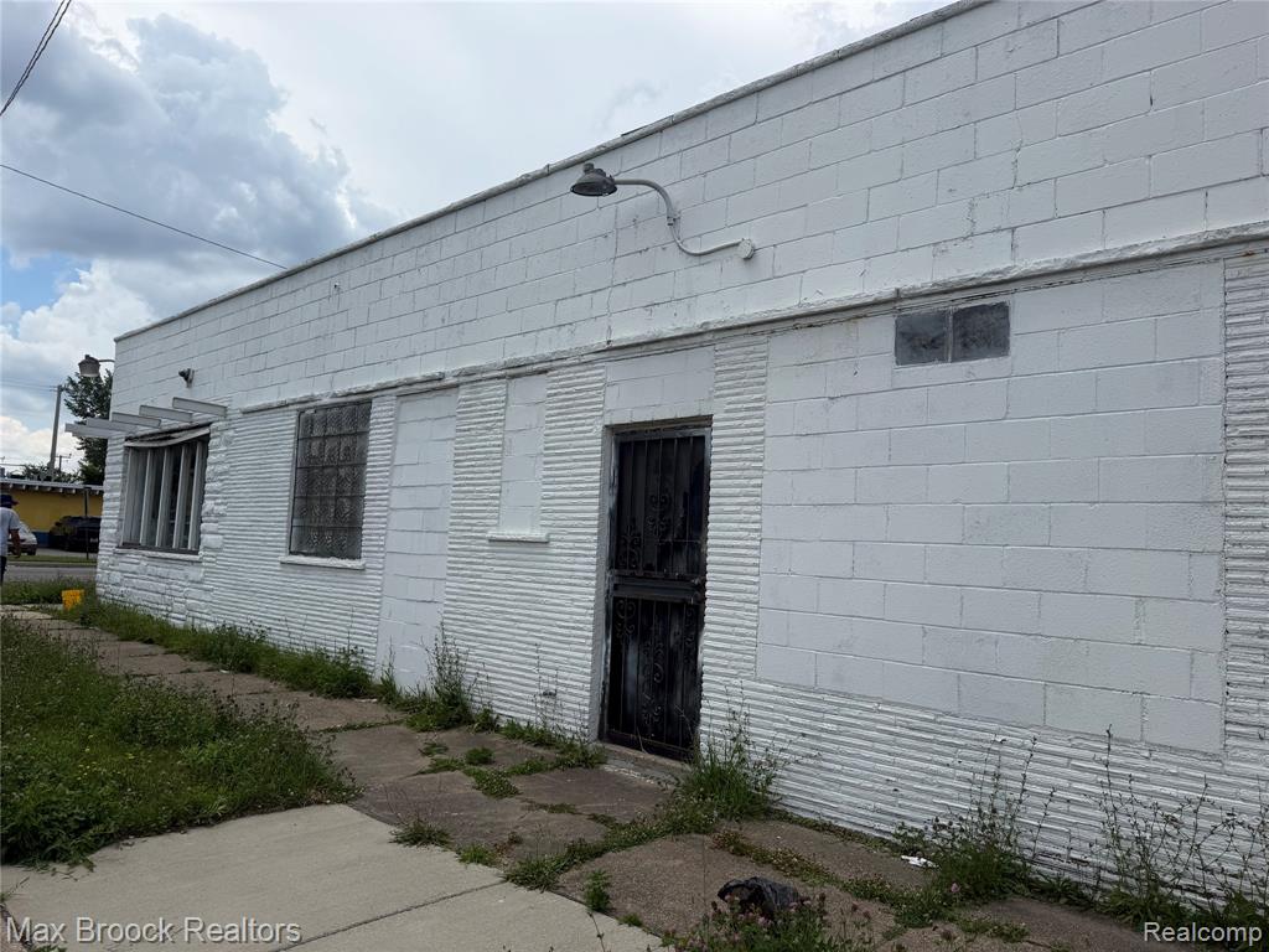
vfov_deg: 56.8
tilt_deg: +4.6
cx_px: 634
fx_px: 880
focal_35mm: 24
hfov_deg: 71.6
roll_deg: -3.1
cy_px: 476
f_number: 1.78
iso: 80
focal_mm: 6.76
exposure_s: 1/6173
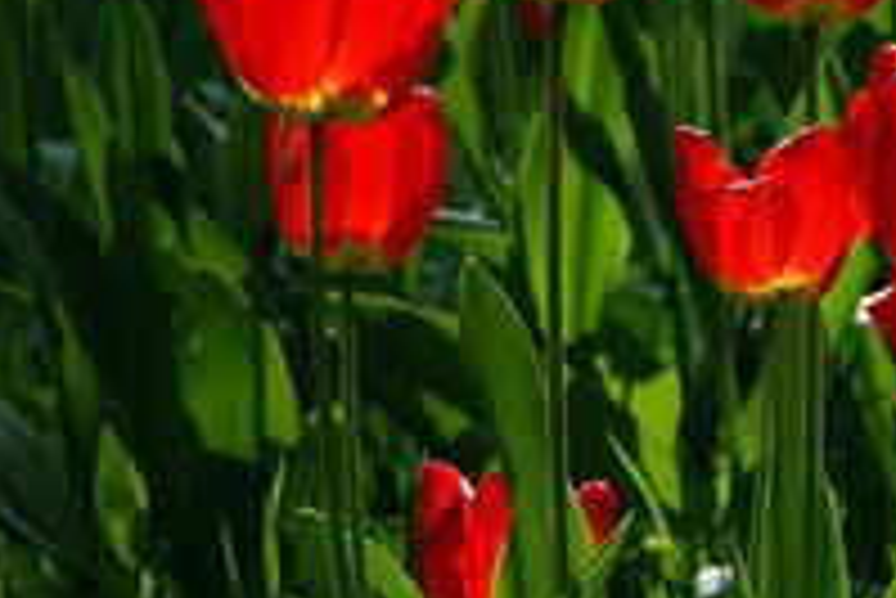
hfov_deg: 2.7
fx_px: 18879
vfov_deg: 1.8
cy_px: 531
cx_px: 1765
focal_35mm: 758
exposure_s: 1/400
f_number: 5.6
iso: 200
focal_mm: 112
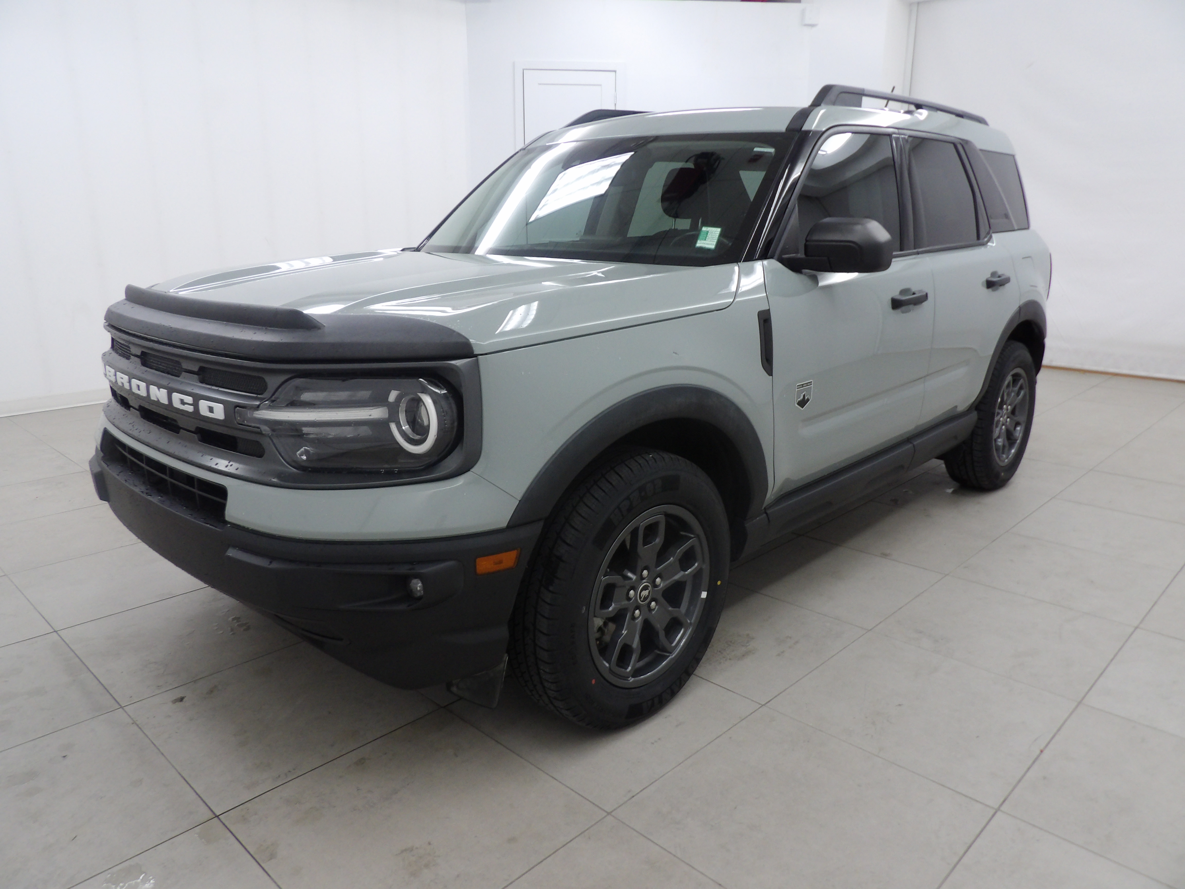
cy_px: 444
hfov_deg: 71.6
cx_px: 592
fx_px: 822
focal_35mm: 24
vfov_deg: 56.8
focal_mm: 4.3
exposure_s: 1/33
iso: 179
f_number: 3.2
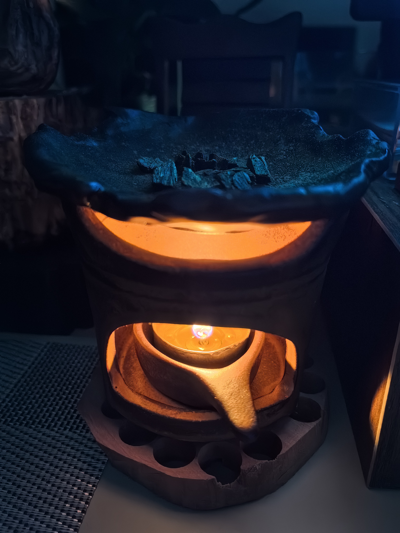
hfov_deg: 51.4
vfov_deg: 65.3
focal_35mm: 27
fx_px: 416
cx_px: 200
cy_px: 266
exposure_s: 1/16.7
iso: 2500
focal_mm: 5.75
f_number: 2
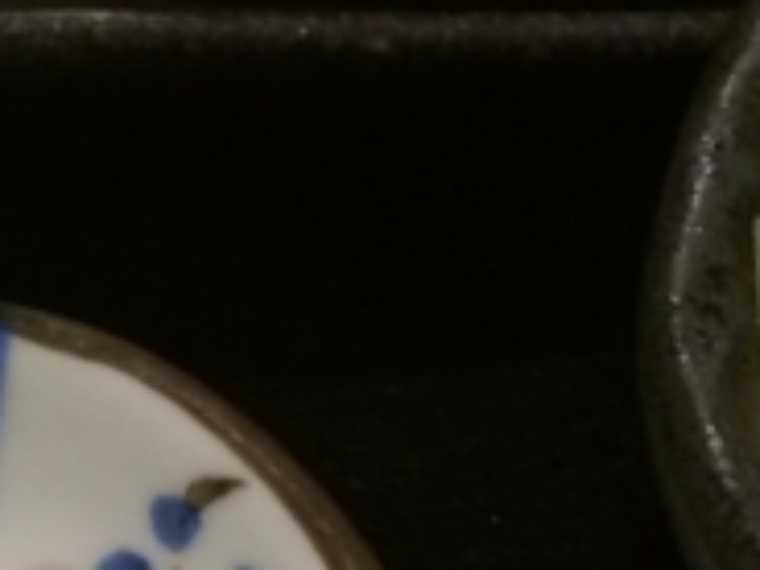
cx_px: -425
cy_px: 91
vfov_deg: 9.2
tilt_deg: -51.8
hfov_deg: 11.7
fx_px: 3535
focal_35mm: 161
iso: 250
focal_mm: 4.15
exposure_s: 1/33
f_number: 2.2
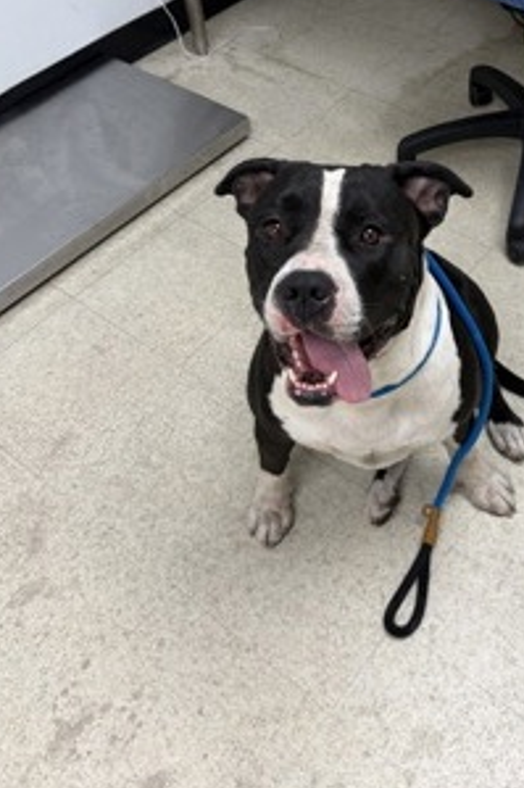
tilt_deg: -46.8
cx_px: 378
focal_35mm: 38
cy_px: 300
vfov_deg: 50.3
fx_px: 831
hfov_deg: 34.4
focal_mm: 5.96
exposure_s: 1/120
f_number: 1.6
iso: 125
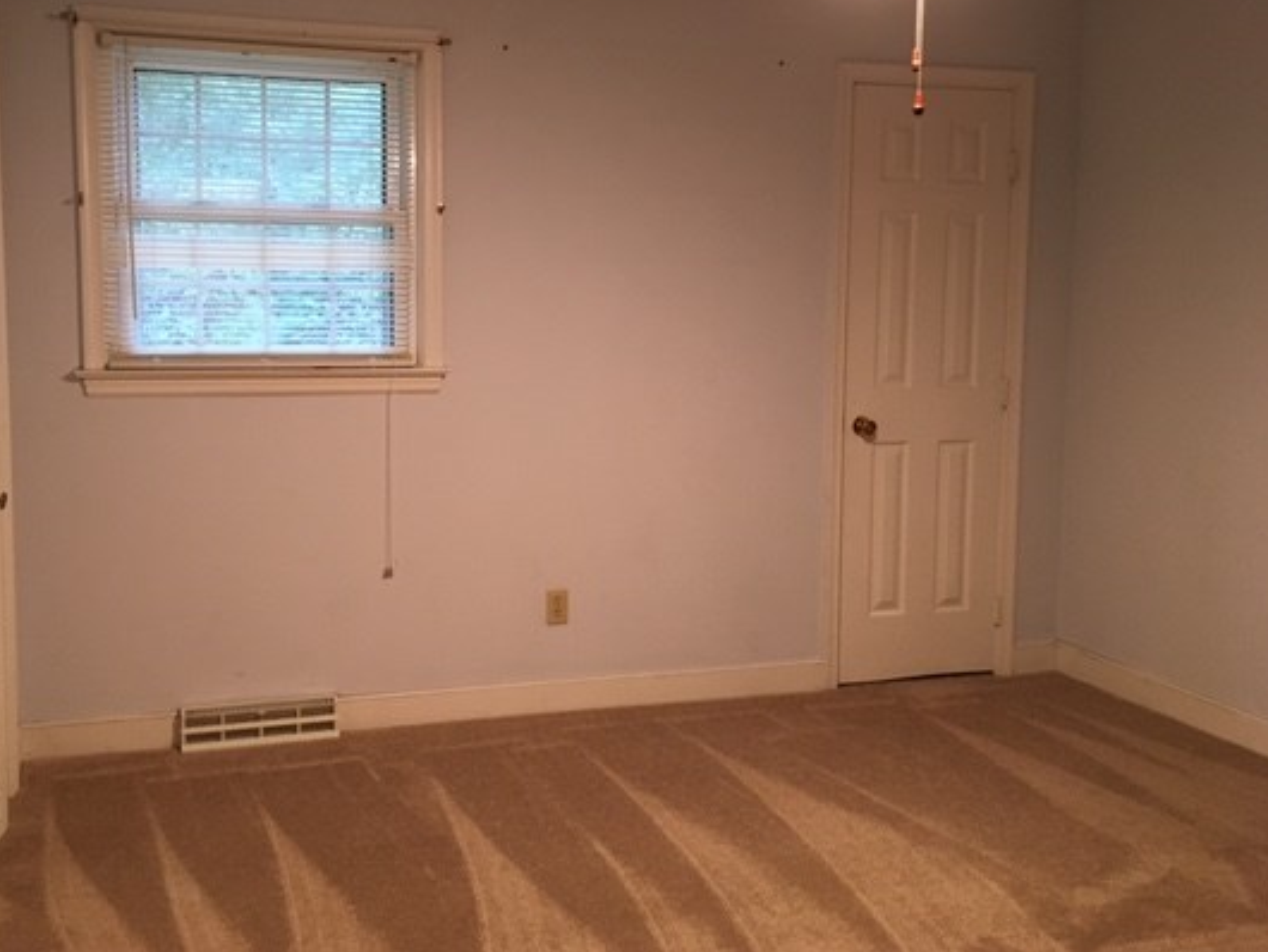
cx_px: 529
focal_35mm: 35
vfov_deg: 40.7
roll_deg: -0.1
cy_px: 421
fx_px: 1283
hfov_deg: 52.4
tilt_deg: -4.5
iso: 125
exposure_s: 1/30
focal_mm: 4.15
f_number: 2.2
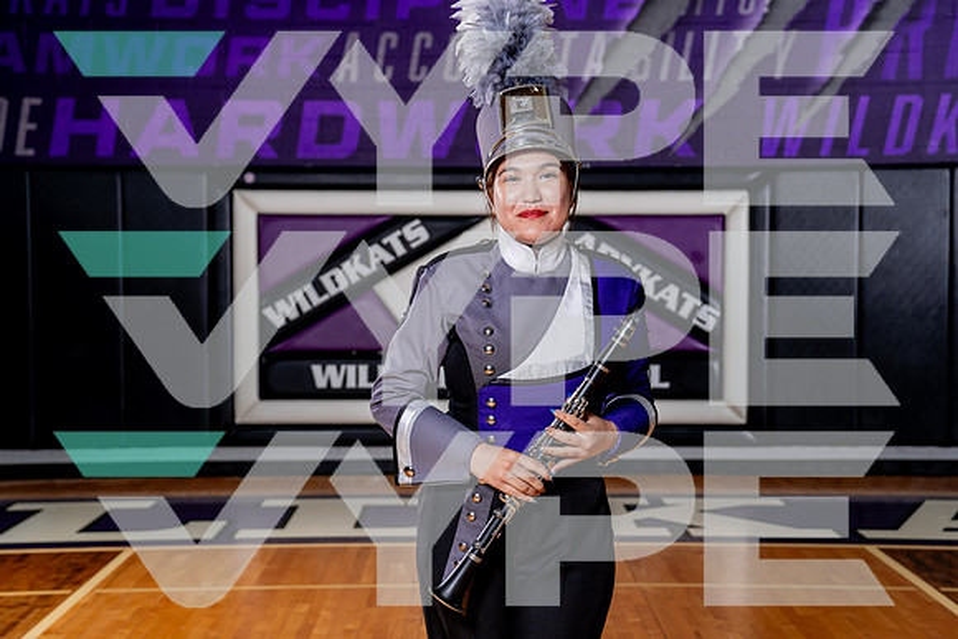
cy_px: 320
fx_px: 1475
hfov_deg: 36.0
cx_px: 479
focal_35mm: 55
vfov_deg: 24.5
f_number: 4
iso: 100
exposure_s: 1/250
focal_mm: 54
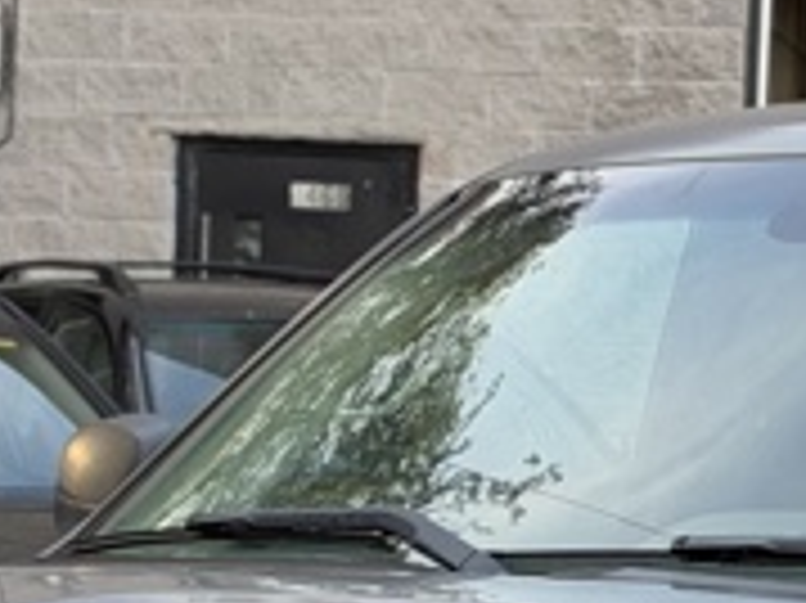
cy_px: 598
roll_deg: -1.9
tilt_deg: -1.1
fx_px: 4119
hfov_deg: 11.1
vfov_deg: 8.3
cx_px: 765
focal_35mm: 177
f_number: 1.8
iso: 64
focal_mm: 6.93
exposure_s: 1/333
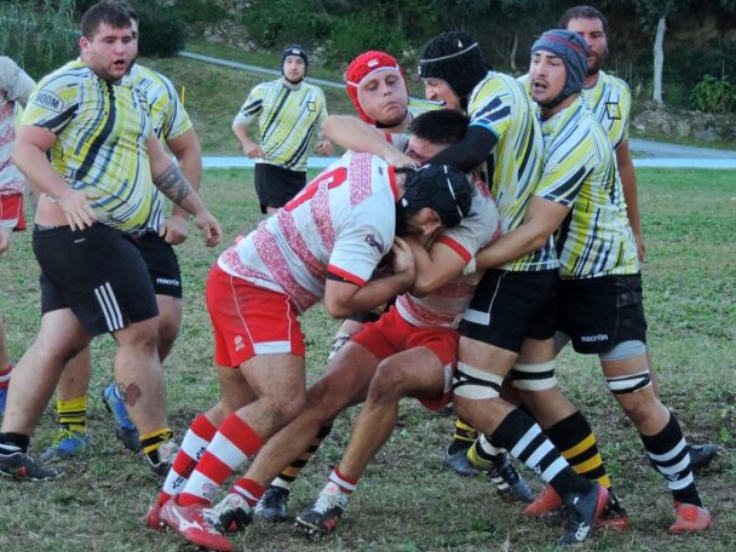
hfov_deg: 11.0
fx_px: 3806
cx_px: 361
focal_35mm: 179
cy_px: 287
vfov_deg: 8.3
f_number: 4.5
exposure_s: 1/500
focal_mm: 30.3
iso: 800
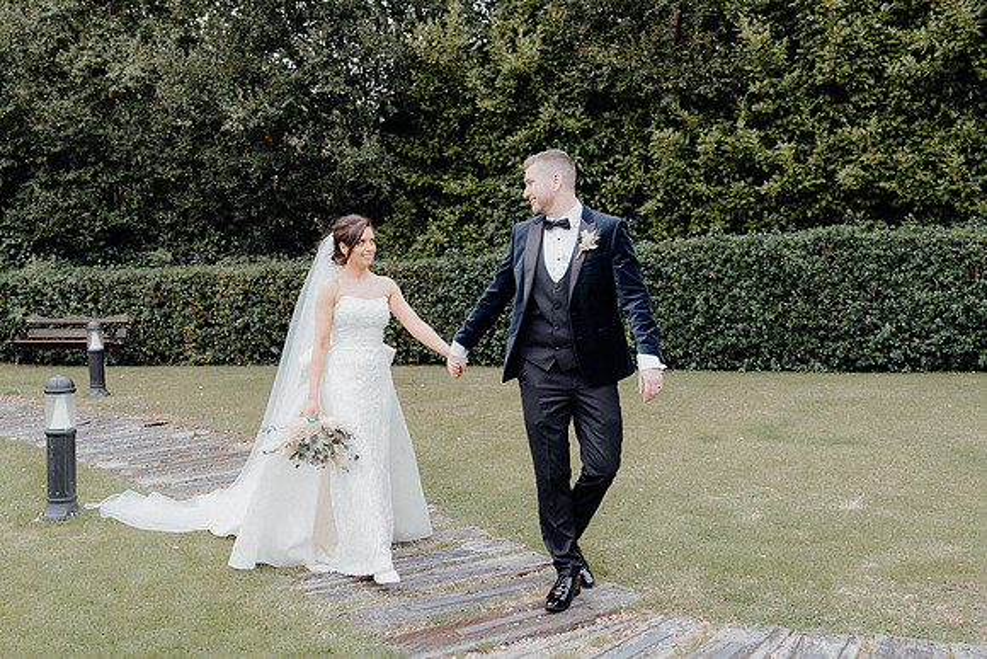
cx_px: 494
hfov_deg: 53.1
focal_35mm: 36
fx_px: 987
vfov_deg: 36.9
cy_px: 330
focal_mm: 24
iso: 125
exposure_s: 1/160
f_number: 3.5
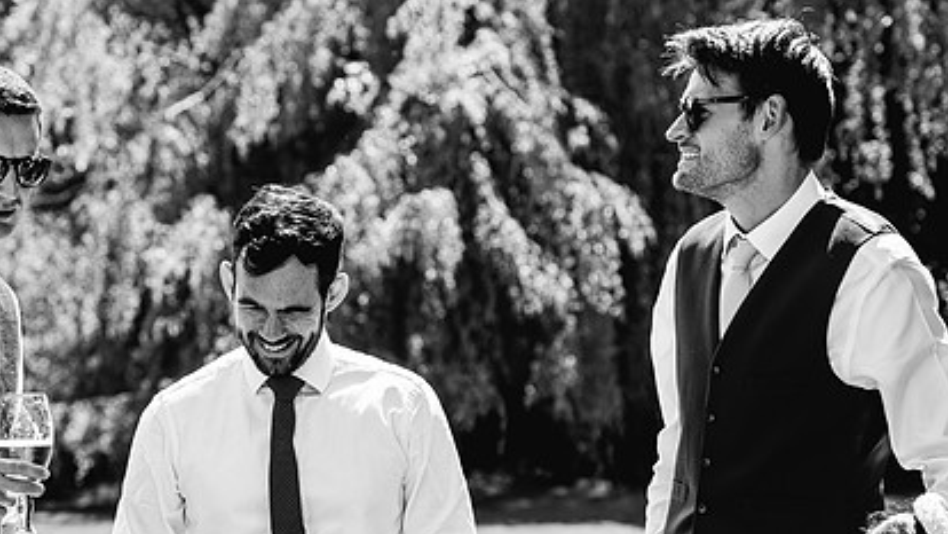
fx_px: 2916
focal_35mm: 116
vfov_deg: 10.4
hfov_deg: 18.4
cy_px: 384
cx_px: 392
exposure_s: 1/320
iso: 125
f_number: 4.5
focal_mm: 79
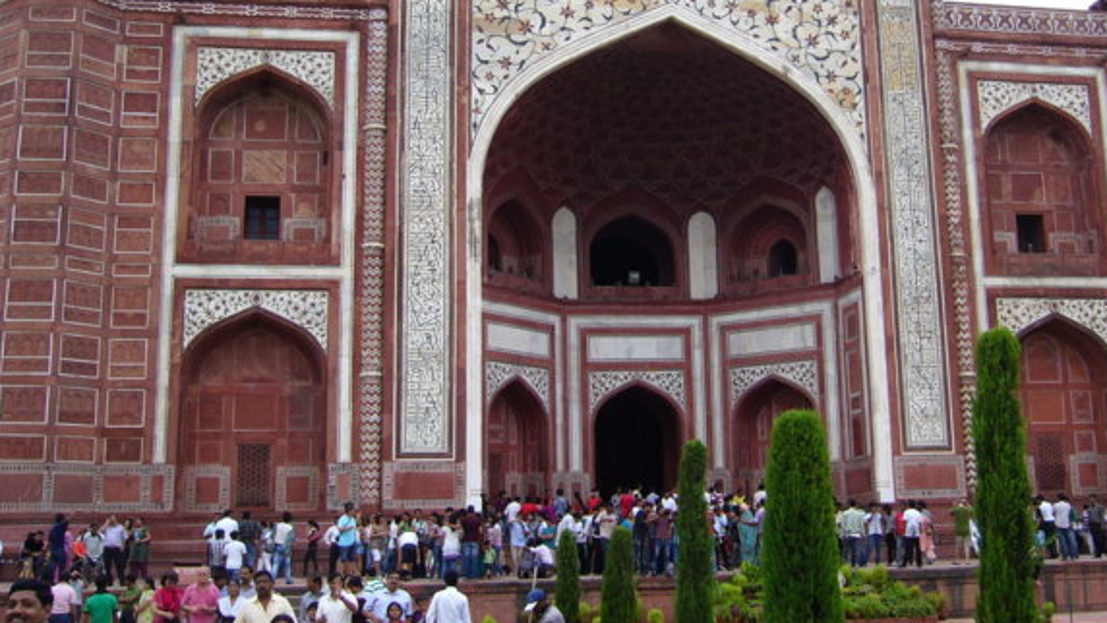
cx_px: 633
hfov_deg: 42.8
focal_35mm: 48
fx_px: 1409
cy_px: 193
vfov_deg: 24.8
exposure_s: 1/160
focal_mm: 5.8
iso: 80
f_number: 2.8
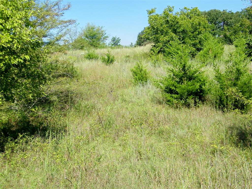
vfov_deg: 30.9
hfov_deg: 40.4
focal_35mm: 47
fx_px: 342
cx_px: 126
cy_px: 94
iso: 80
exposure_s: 1/160
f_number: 7.8
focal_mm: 8.3
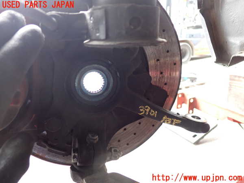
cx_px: 122
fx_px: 211
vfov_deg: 46.8
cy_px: 92
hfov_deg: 60.0
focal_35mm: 30
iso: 200
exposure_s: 1/30
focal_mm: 5.4
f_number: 2.3
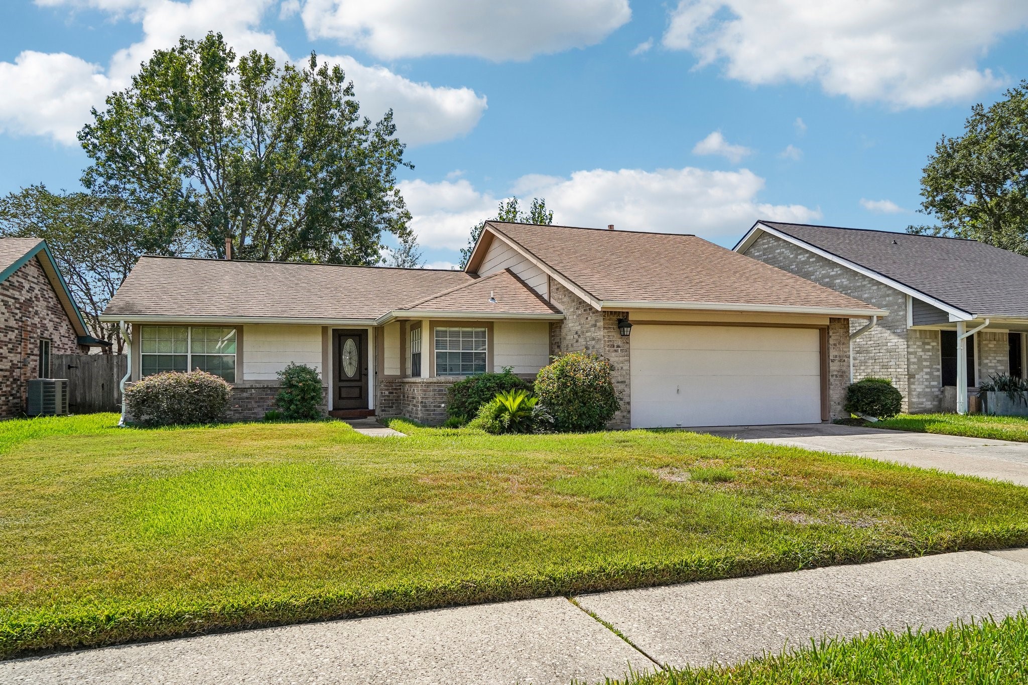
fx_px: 685
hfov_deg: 73.7
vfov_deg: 53.1
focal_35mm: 24
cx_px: 514
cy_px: 342
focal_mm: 24
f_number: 8
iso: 500
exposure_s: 1/1600
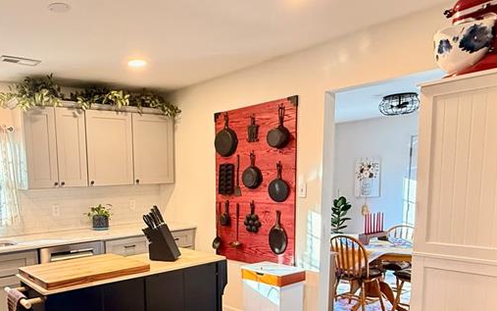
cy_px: 235
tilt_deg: -7.6
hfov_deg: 60.4
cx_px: 143
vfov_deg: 40.6
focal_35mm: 30
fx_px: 406
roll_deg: +2.1
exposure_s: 1/60
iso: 400
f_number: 2.2
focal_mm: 2.22
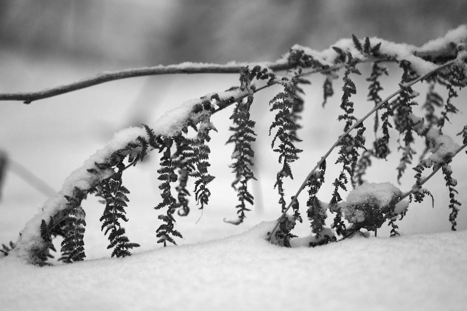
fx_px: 1103
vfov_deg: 16.1
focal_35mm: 85
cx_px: 234
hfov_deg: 23.9
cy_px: 156
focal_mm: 85
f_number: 1.8
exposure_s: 1/400
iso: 200
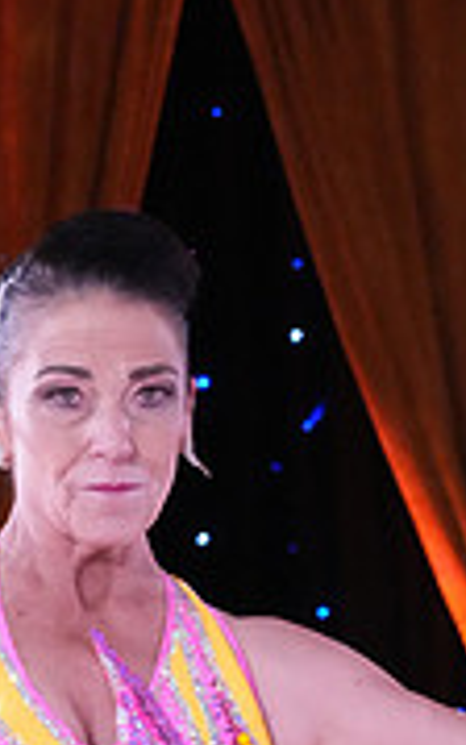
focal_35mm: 331
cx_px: 123
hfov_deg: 4.0
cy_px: 1194
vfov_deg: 6.3
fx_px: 6721
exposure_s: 1/250
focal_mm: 100
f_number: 9
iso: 10000
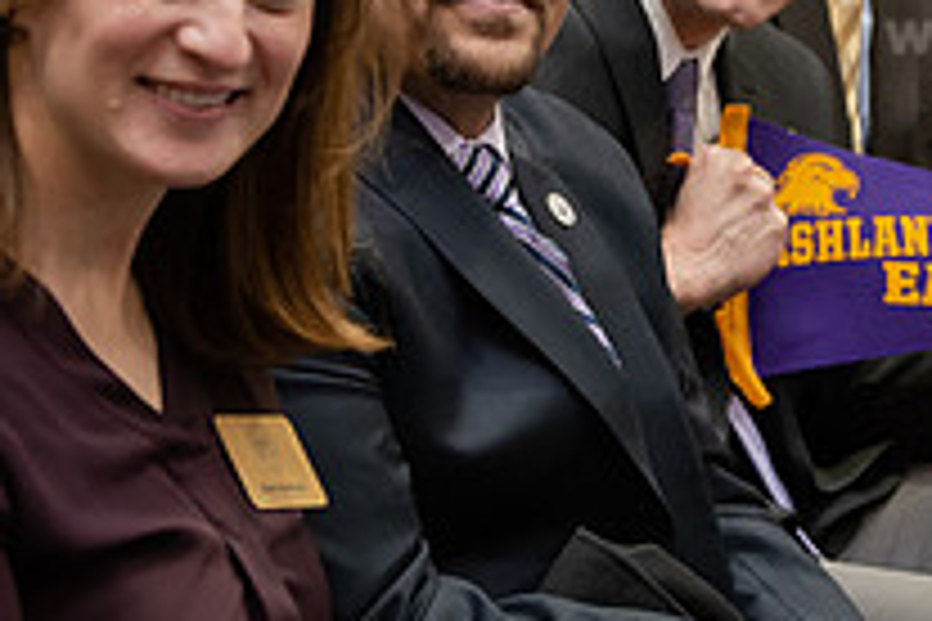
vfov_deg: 10.8
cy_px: 128
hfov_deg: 16.2
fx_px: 3262
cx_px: 680
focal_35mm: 126
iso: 1600
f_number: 3.5
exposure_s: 1/160
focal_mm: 45
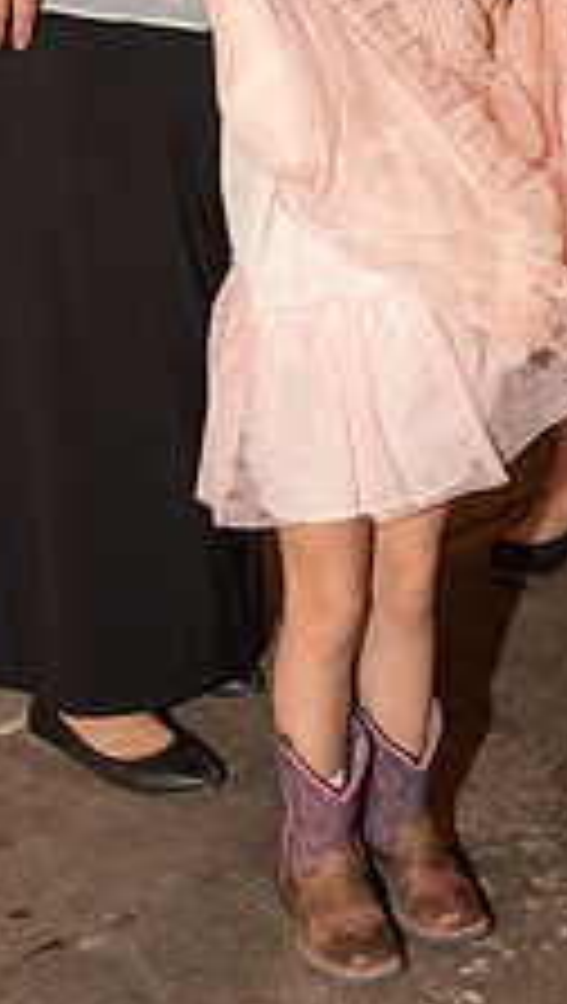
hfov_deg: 15.9
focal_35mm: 76
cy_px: 450
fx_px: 2024
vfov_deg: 27.8
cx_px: 410
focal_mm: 36
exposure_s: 1/100
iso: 1250
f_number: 4
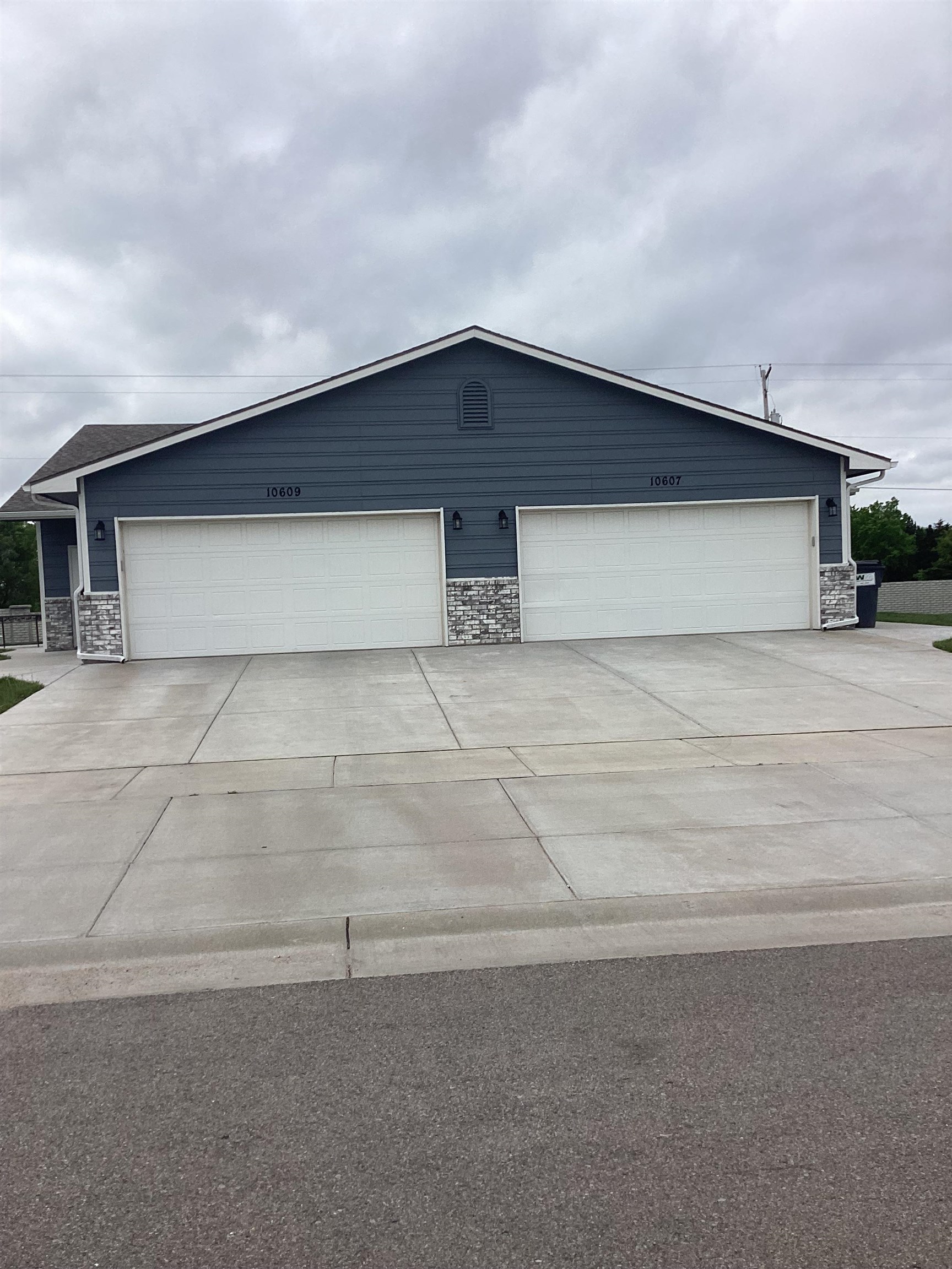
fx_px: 1137
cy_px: 634
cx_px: 476
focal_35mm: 31
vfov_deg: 58.4
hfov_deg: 45.4
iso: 25
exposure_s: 1/2146
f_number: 2.4
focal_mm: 3.3
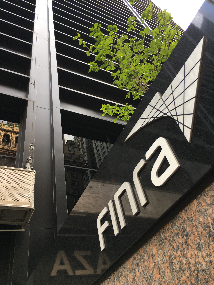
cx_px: 107
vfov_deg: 61.7
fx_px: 239
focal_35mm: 29
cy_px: 142
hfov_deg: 48.2
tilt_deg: +46.3
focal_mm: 4.15
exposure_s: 1/120
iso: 40
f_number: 2.2
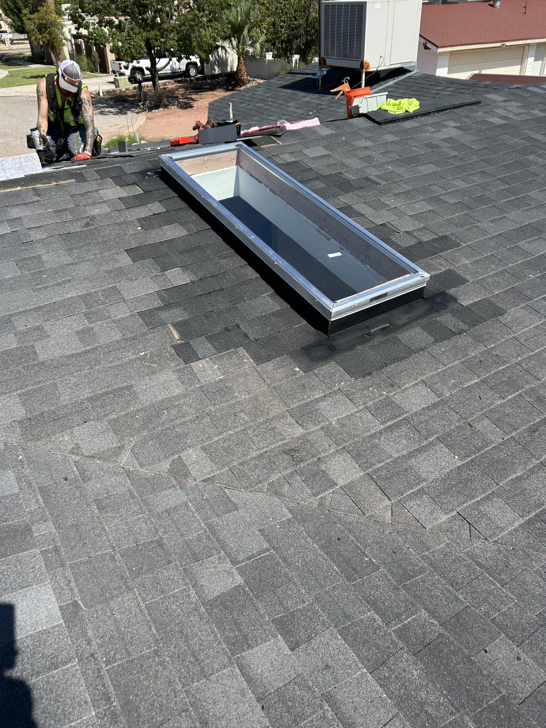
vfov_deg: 67.3
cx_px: 273
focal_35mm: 26
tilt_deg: -35.5
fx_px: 547
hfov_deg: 53.1
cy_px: 364
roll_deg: +0.9
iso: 50
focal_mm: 5.7
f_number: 1.5
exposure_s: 1/3460
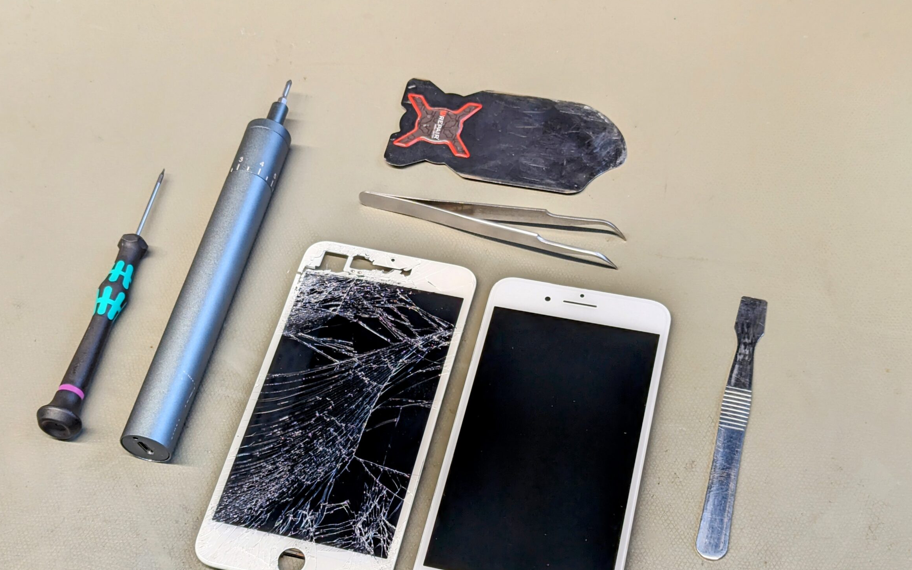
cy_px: 375
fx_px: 1392
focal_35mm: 56
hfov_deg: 36.3
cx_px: 436
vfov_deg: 23.1
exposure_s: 1/99.9
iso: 65
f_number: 1.85
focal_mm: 6.81
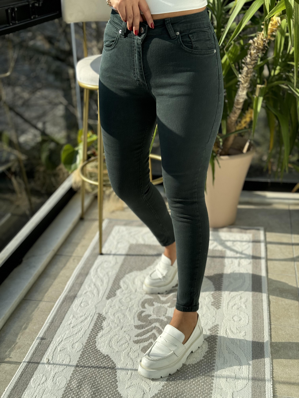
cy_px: 199
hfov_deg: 30.3
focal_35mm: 48
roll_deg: +2.3
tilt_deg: -41.0
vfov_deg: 39.7
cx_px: 150
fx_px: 553
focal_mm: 6.76
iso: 64
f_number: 1.78
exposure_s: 1/1133
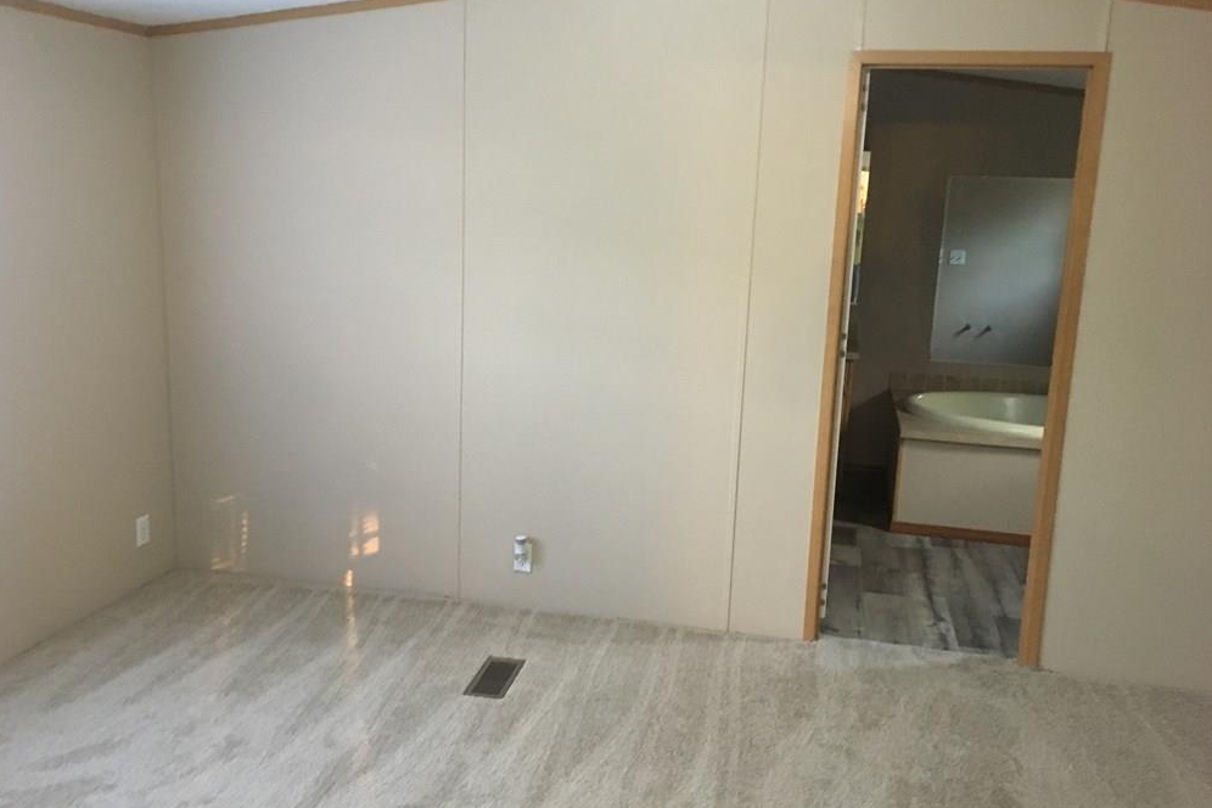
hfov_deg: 60.3
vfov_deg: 42.3
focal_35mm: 31
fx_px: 1044
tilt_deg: -9.1
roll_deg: -1.7
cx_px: 600
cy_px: 393
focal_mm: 4.15
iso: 200
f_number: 2.2
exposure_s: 1/15
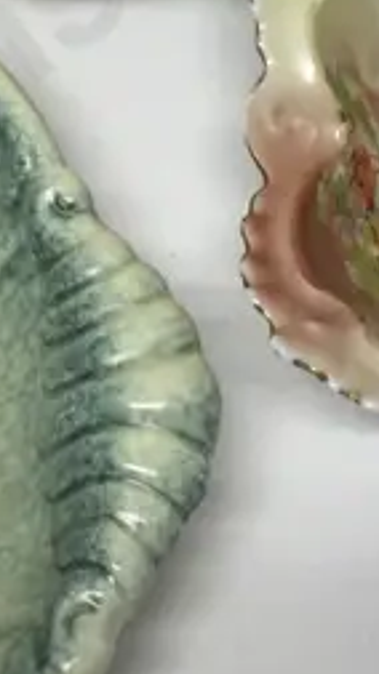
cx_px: 43
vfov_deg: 16.5
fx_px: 2291
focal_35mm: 128
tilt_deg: -58.9
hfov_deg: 9.4
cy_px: 16
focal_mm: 4.15
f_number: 2.2
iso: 32
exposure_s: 1/33
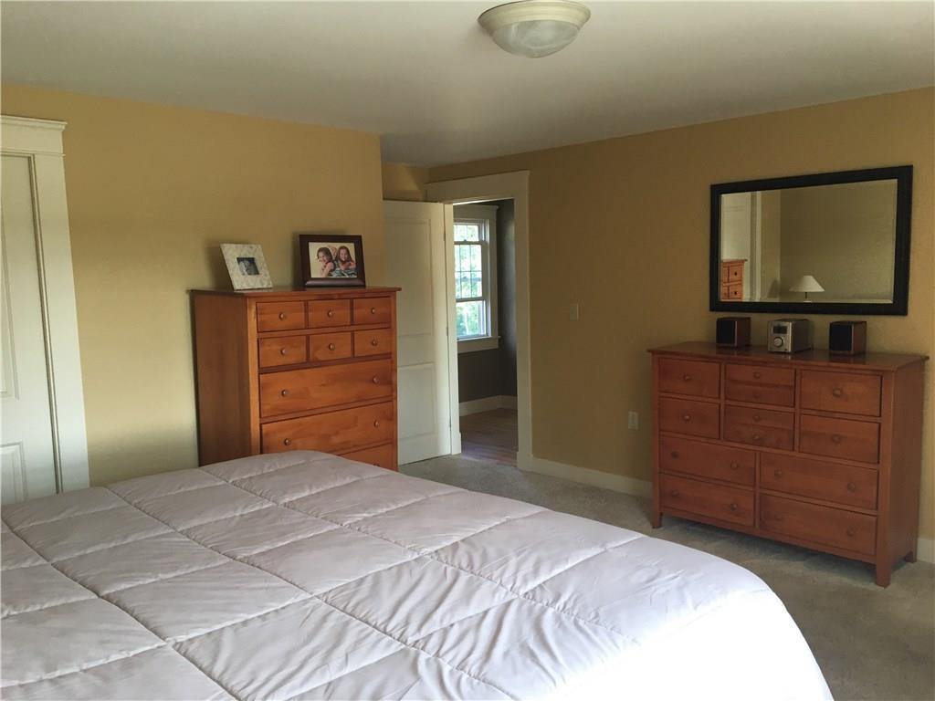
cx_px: 468
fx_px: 783
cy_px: 350
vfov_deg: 48.2
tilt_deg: -5.6
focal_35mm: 29
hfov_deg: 61.7
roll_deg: +1.2
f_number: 2.2
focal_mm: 4.15
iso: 32
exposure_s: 1/30
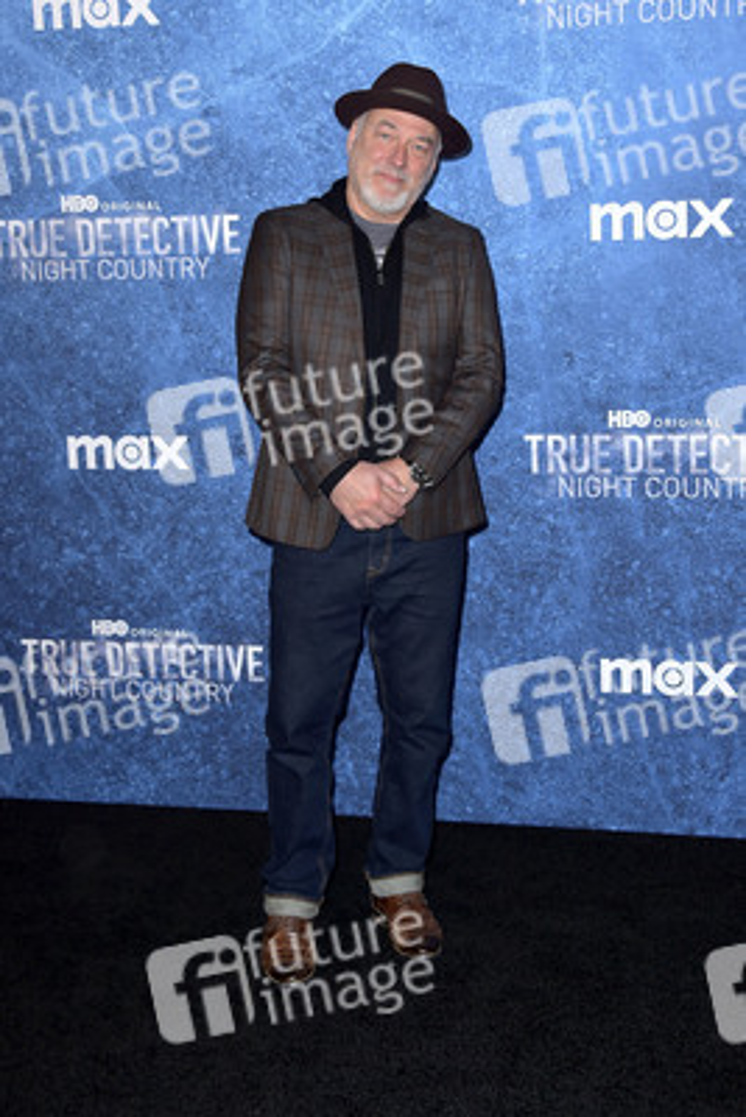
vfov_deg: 43.6
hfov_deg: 29.9
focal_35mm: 45
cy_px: 558
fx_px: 1397
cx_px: 373
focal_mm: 45
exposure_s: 1/250
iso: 320
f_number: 6.3
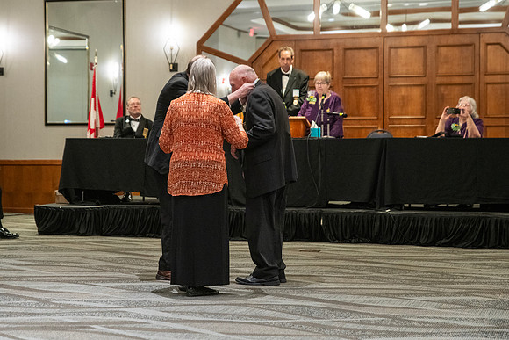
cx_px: 233
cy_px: 156
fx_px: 1125
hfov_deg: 25.5
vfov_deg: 17.2
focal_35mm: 80
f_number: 4
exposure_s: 1/40
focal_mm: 70
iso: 3200
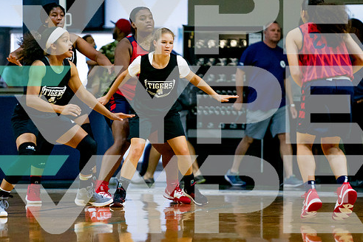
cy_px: 103
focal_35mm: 297
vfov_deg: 4.6
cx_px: 170
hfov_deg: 6.9
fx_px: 2996
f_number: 2.8
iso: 4000
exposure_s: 1/1000
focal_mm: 200
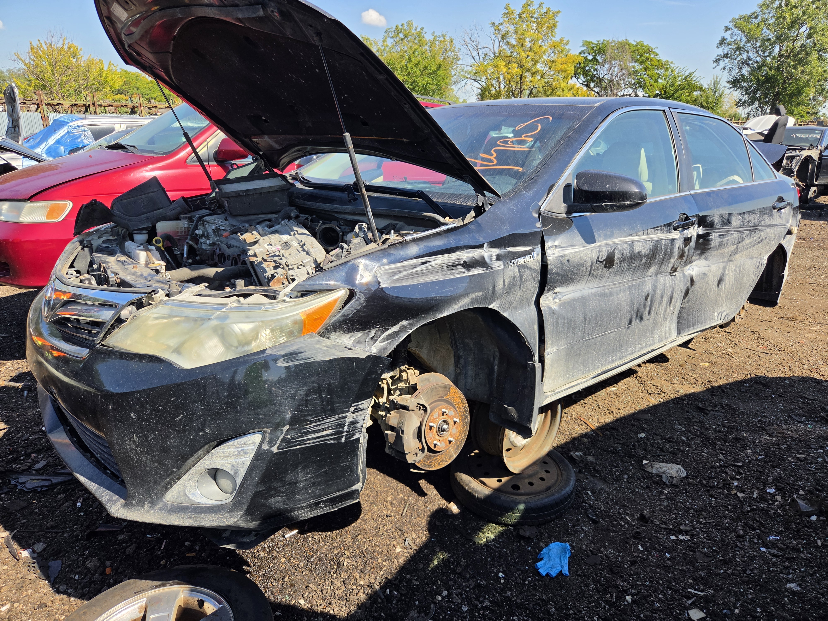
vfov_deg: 58.9
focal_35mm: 23
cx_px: 414
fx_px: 550
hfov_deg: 73.9
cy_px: 310
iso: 80
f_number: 1.8
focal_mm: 5.4
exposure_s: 1/2371
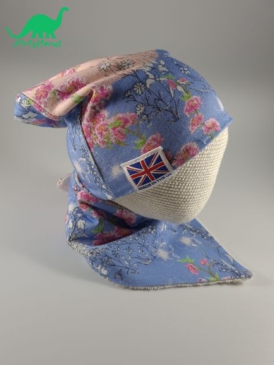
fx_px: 274
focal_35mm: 26
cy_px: 182
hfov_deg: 53.1
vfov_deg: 67.3
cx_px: 137
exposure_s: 1/50
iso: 80
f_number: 1.8
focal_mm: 5.4
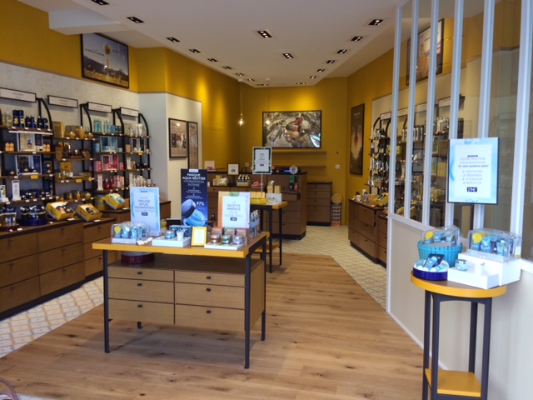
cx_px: 266
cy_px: 200
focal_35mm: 29
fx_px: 447
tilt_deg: -4.3
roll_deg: -0.2
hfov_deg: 61.7
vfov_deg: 48.2
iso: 40
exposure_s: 1/50
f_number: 2.2
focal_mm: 4.15
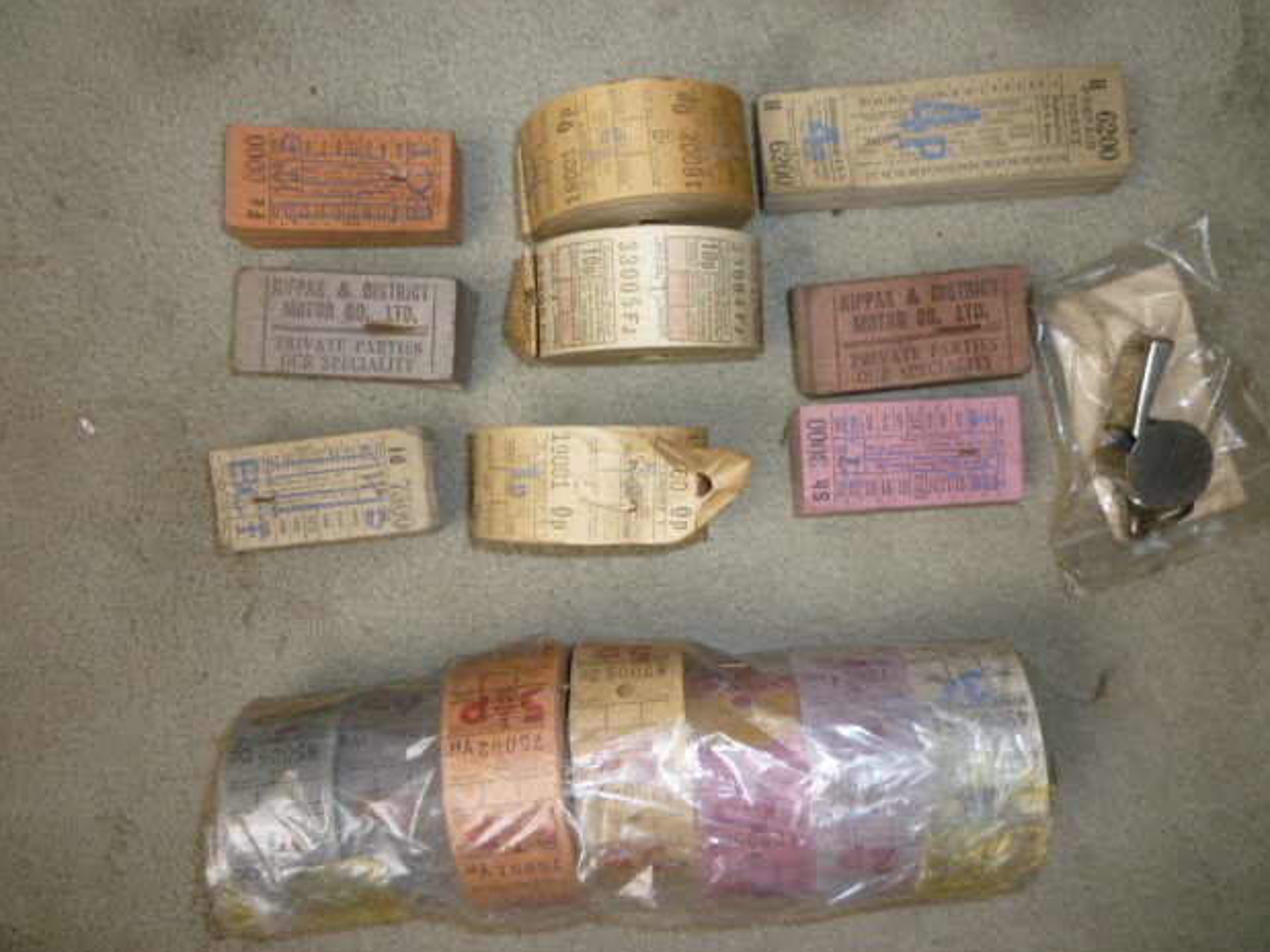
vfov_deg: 46.8
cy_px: 488
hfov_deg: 60.0
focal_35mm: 30
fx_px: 1100
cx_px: 652
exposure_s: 1/30
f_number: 4
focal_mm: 5.2
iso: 100
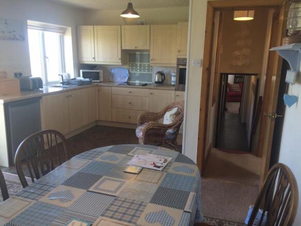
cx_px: 150
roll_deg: -1.5
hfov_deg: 61.7
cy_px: 113
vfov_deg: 48.2
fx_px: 252
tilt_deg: -12.0
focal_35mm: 29
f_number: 2.2
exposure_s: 1/50
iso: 40
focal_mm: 4.15
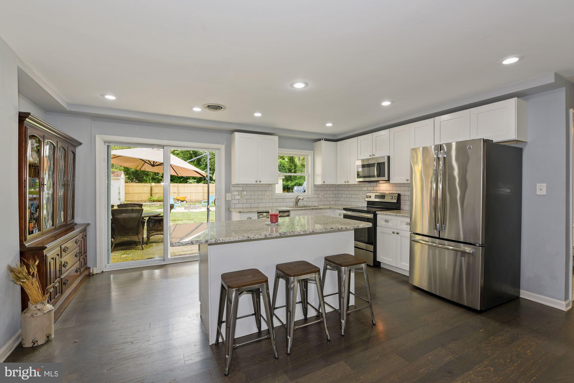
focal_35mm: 16
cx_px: 287
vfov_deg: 73.8
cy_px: 192
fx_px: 255
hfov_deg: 96.7
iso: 200
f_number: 8
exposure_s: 1/4
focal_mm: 16
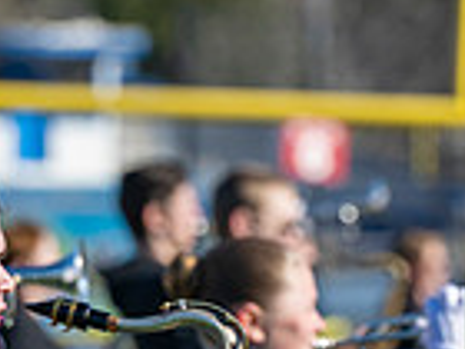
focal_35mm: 796
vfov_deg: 1.9
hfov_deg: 2.5
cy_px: 391
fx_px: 10693
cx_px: 717
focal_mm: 200
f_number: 5
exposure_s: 1/2000
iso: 250
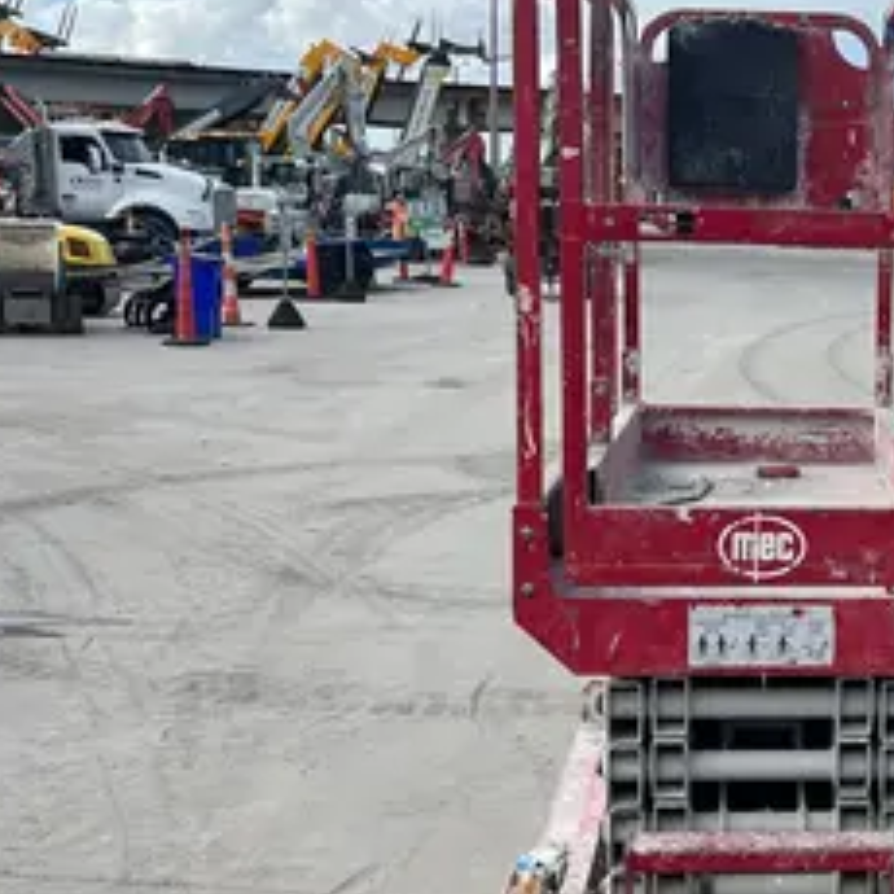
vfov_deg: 31.1
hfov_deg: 29.3
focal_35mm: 55
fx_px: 1607
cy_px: 499
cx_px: 871
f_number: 1.6
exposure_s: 1/3521
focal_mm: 5.1
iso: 50
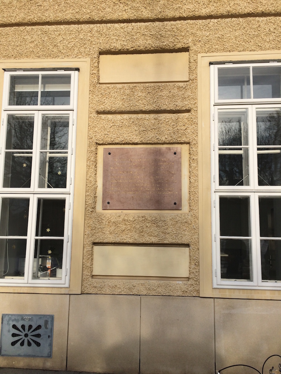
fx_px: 314
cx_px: 140
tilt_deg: +4.2
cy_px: 187
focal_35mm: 29
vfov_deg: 61.7
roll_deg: -0.4
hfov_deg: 48.2
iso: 32
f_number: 2.2
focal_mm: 4.15
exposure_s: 1/2564
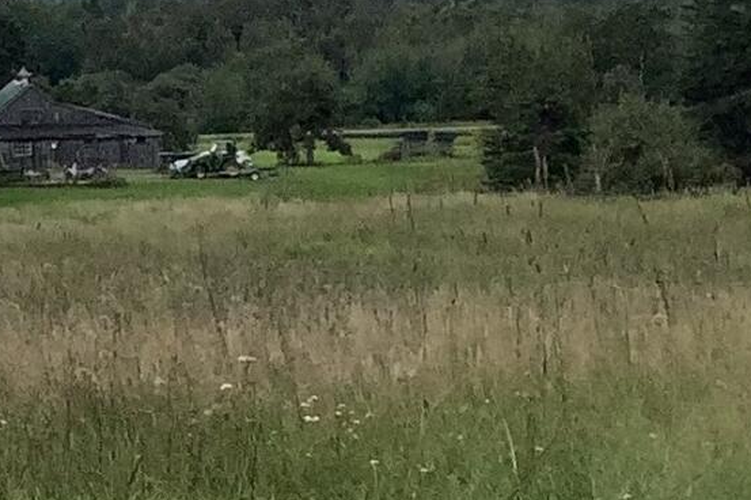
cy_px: -22
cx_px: -888
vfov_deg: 7.8
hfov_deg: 10.5
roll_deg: +1.0
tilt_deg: -0.5
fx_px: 3648
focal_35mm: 175
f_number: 2.4
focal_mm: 3.3
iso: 25
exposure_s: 1/815
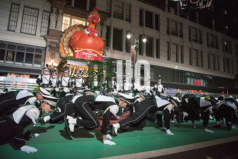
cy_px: 80
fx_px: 159
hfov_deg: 73.7
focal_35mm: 24
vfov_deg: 53.2
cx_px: 119
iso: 8000
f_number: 2.8
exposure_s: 1/3200
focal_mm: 24
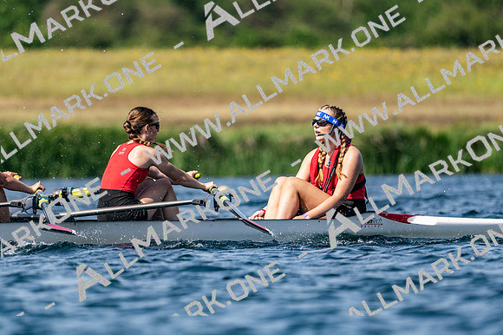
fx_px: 9103
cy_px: 169
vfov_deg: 2.1
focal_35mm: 652
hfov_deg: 3.2
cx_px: 273
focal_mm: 400
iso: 220
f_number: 4.5
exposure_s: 1/2500
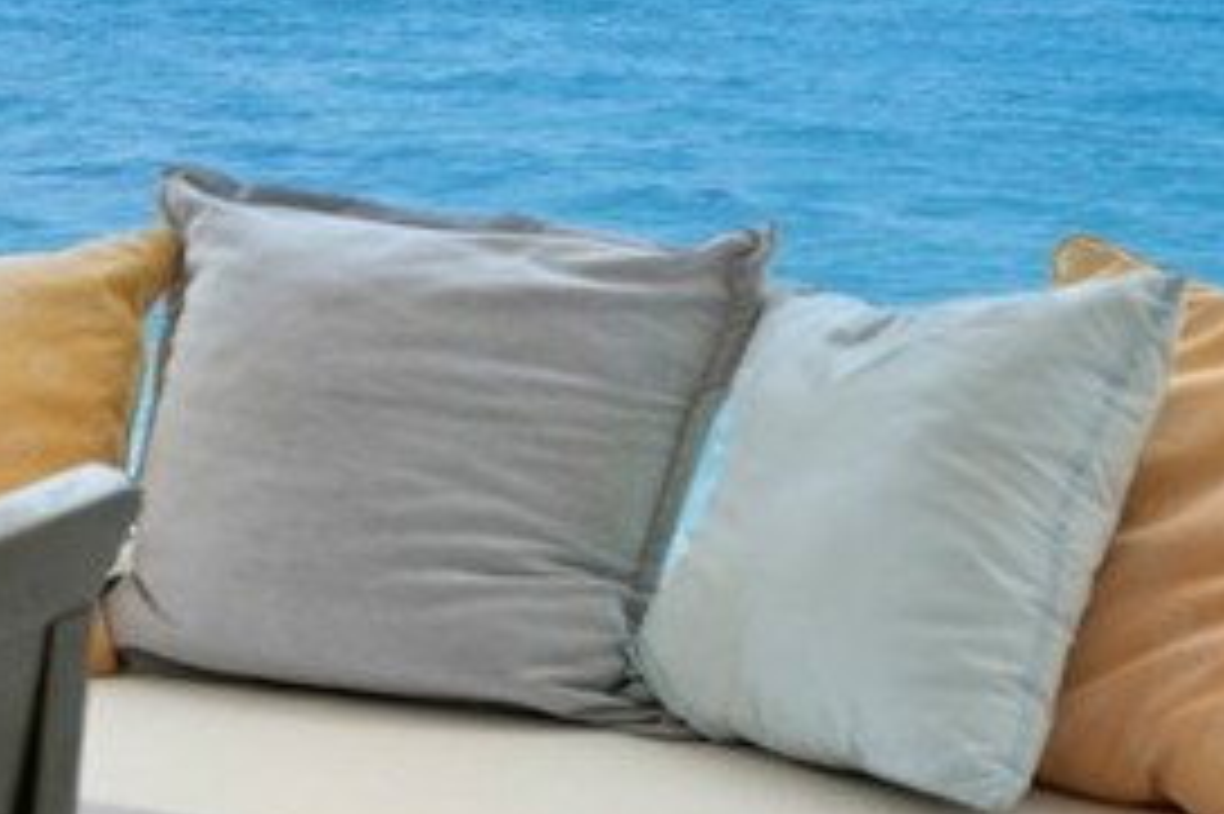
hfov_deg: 17.4
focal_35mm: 113
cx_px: -171
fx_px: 3840
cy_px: -324
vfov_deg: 11.7
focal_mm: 30
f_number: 8
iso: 200
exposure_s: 1/60
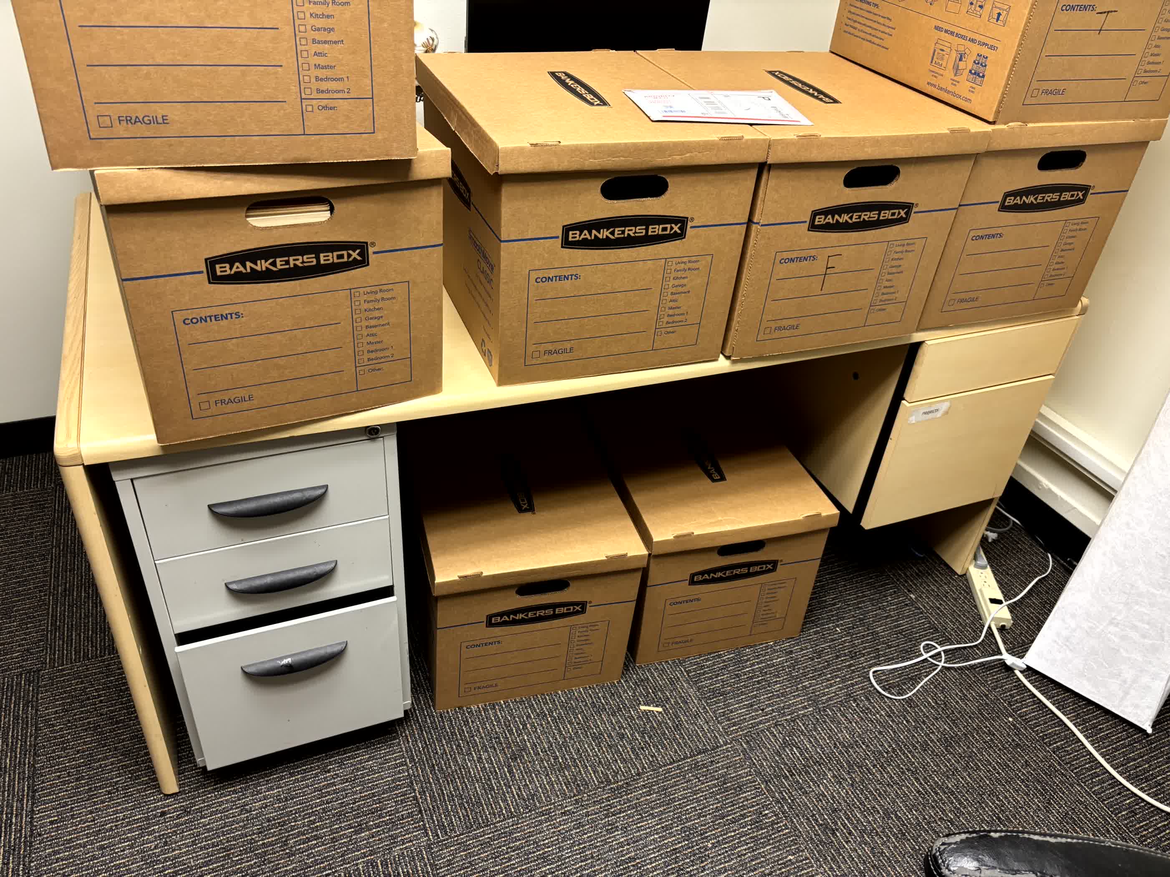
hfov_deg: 67.3
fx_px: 879
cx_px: 585
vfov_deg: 53.1
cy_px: 438
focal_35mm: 26
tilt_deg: -36.4
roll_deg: -6.3
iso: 320
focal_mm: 5.96
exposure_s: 1/60
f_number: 1.6
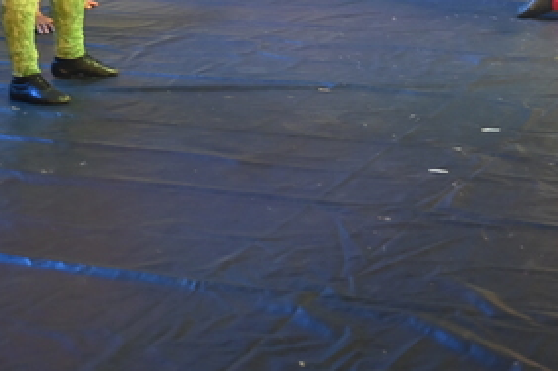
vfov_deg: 11.8
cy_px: -180
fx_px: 1719
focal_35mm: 111
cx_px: 415
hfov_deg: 18.3
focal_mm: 35
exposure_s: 1/100
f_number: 4
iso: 1600
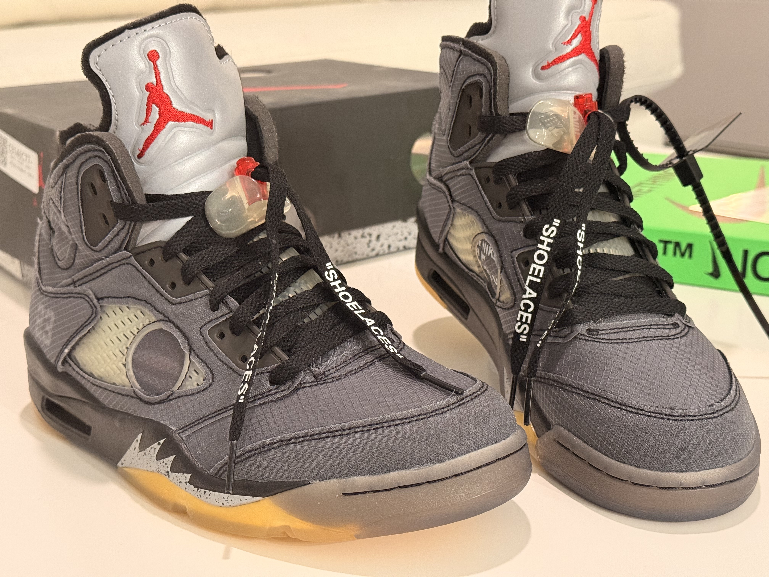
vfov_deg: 30.3
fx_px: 1066
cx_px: 384
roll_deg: +1.3
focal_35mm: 48
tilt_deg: -17.4
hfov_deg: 39.7
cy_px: 288
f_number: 1.78
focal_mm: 6.76
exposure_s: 1/40
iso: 400
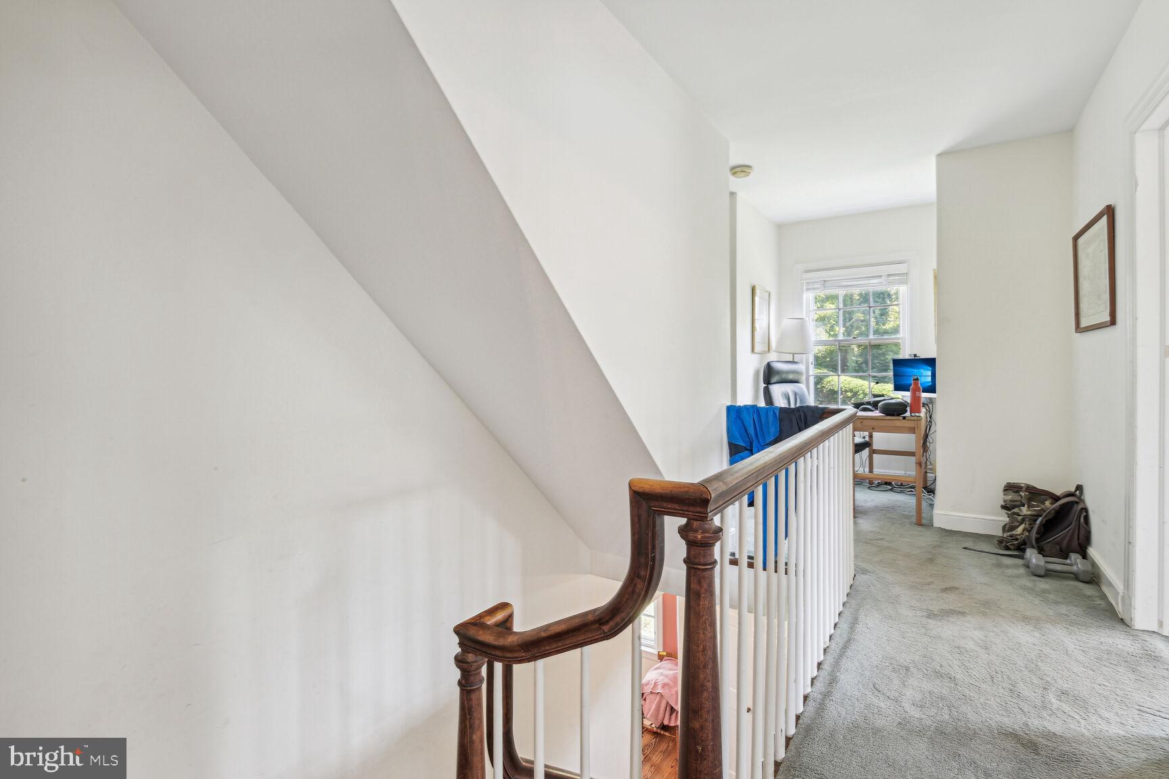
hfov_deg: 96.7
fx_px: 520
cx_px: 584
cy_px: 390
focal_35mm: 16
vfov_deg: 73.7
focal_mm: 16
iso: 400
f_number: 8
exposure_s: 1/2.5
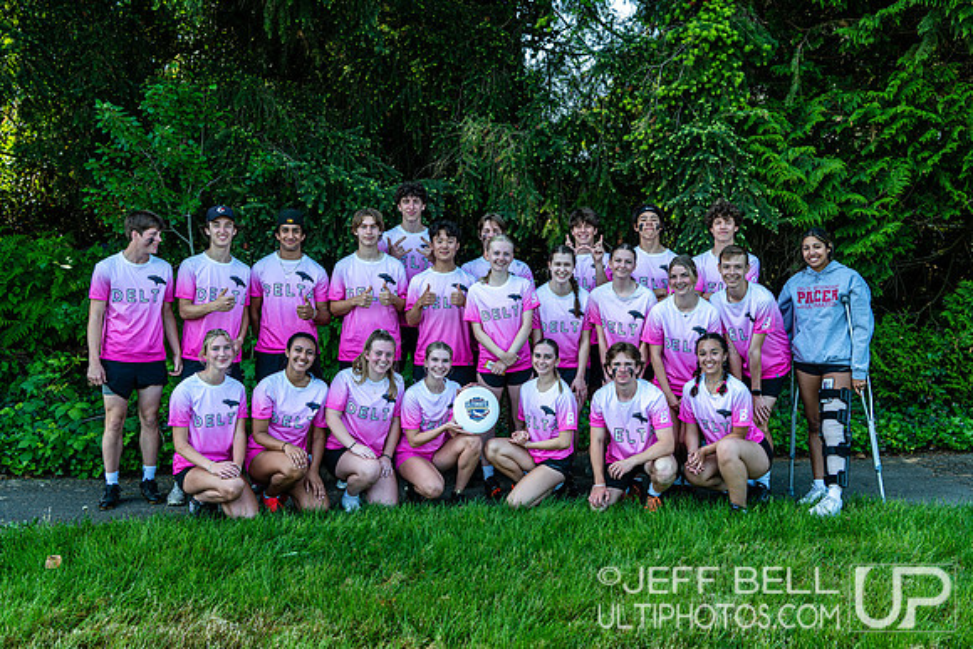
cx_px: 486
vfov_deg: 36.9
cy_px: 324
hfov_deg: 53.1
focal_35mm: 36
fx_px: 973
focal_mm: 36
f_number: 5.6
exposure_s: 1/200
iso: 140
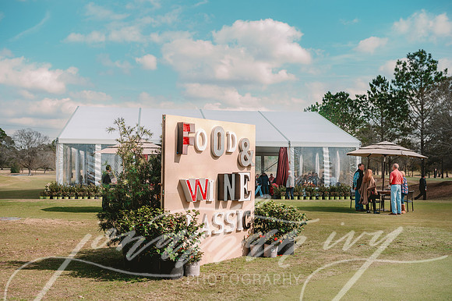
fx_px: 552
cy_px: 150
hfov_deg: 44.5
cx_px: 226
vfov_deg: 30.5
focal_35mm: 44
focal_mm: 44
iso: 64
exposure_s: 1/1250
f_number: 4.5
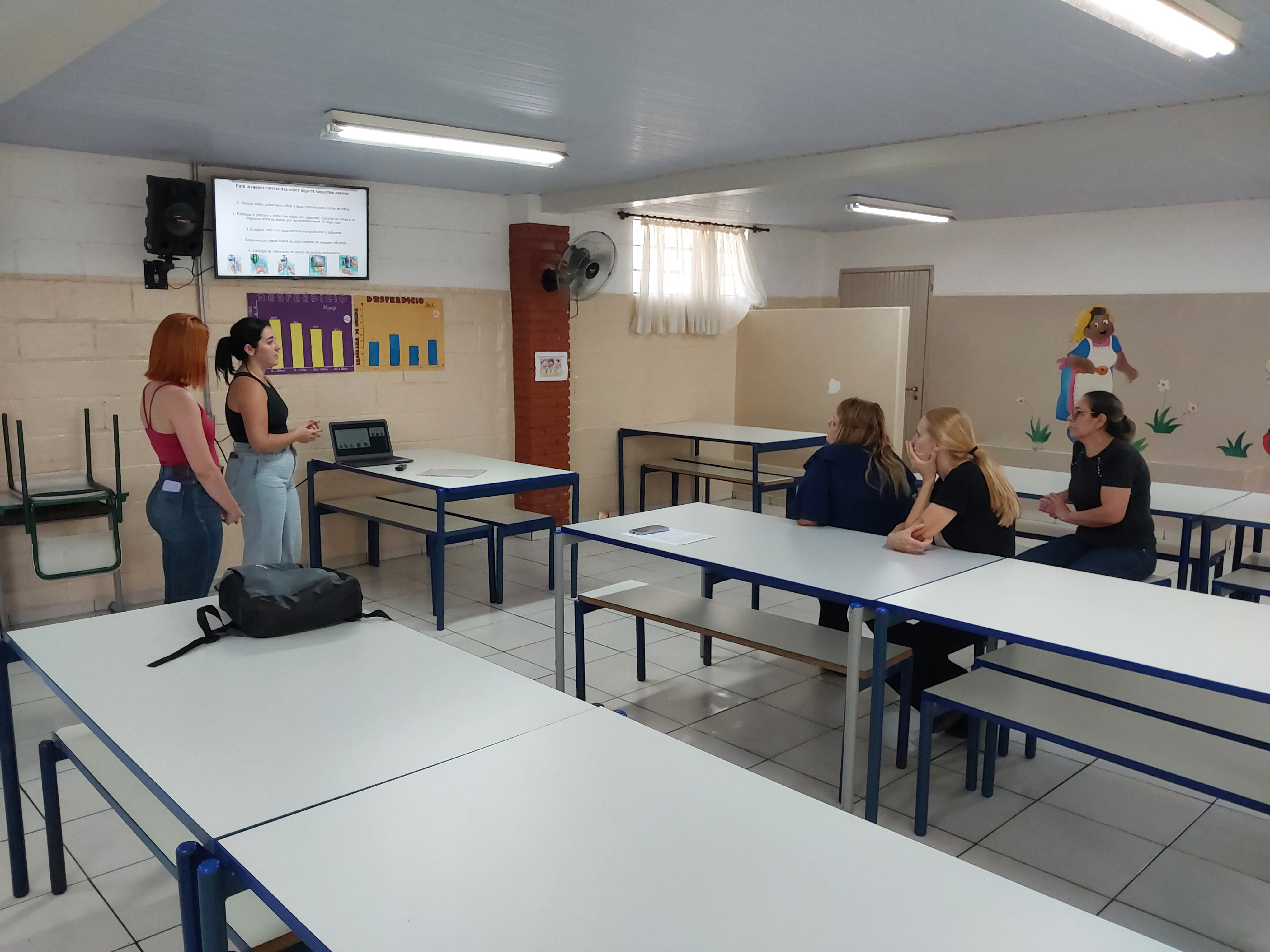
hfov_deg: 60.0
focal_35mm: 30
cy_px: 476
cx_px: 635
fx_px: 1101
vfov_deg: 46.8
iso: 250
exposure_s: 1/120
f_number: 1.8
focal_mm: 4.6
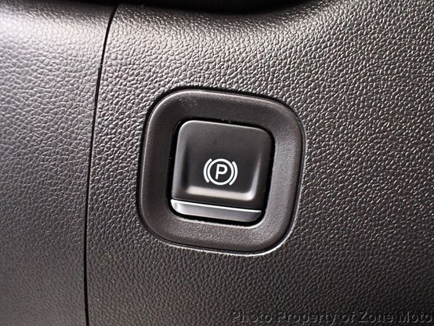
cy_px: 164
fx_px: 502
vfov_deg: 36.0
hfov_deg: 46.8
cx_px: 221
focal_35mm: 40
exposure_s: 1/60
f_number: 3.5
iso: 5600
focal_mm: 18
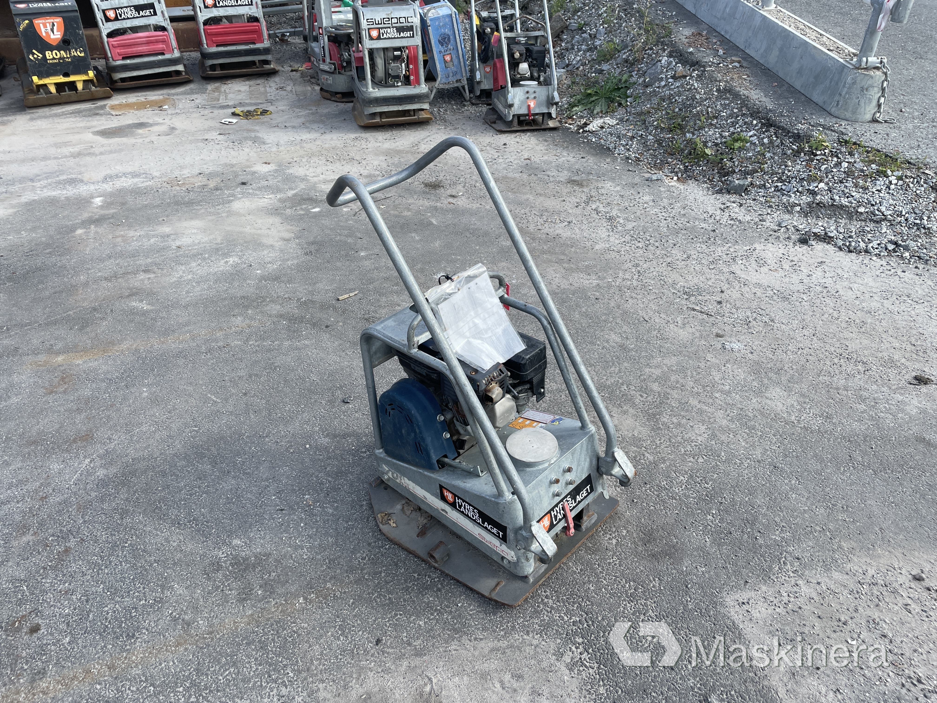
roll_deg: +0.5
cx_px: 468
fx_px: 704
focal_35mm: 26
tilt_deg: -31.6
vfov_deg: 53.1
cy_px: 352
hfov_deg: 67.3
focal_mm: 4.2
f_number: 1.6
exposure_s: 1/1195
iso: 32
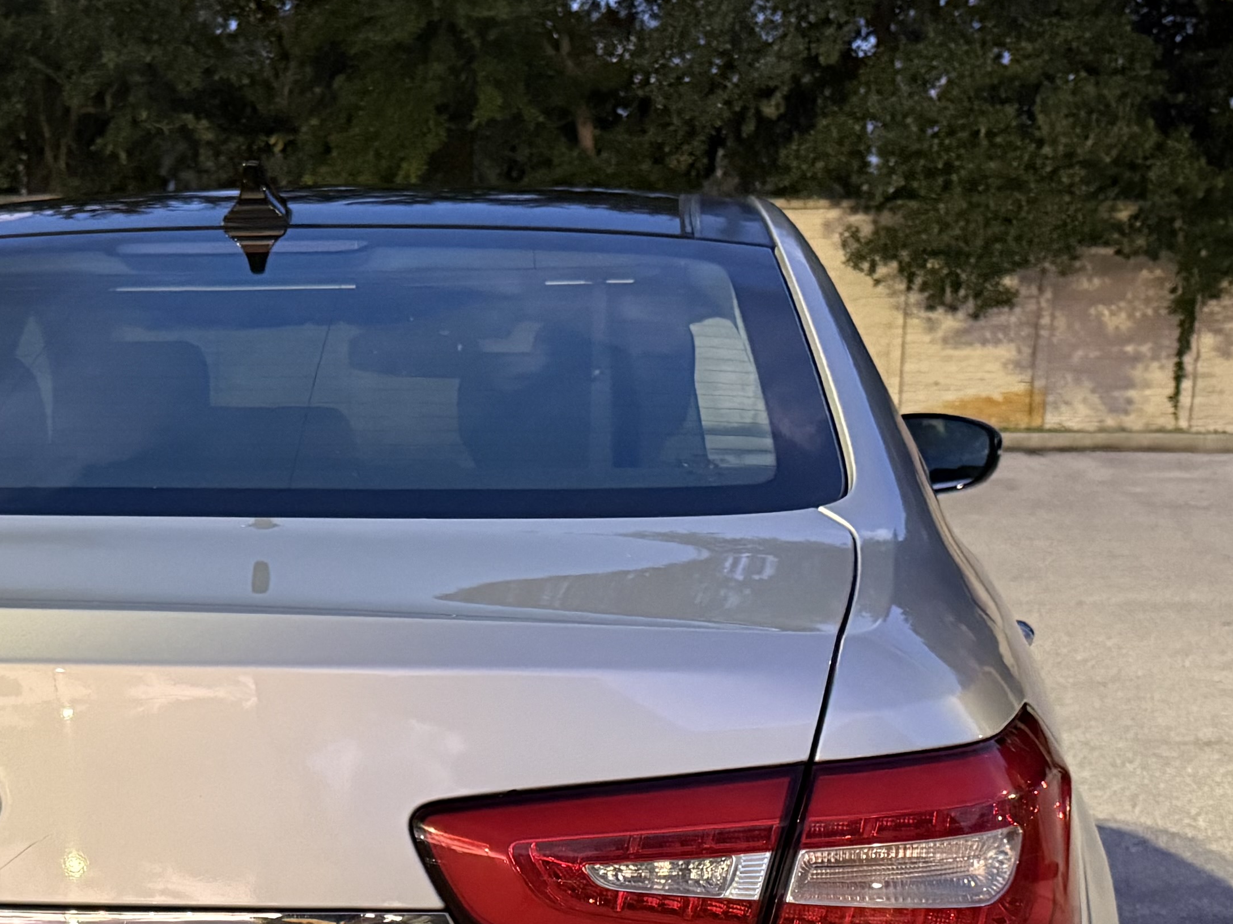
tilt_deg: -15.2
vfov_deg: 22.4
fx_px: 2244
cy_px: 919
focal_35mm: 63
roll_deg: -1.1
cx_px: 327
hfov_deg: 30.3
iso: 800
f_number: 1.78
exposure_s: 1/45
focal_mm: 6.76
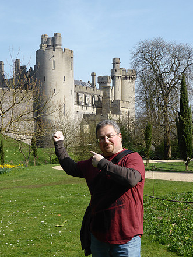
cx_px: 97
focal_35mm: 54
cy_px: 128
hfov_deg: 27.0
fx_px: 401
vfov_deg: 35.5
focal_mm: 9
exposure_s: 1/640
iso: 100
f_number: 4.4
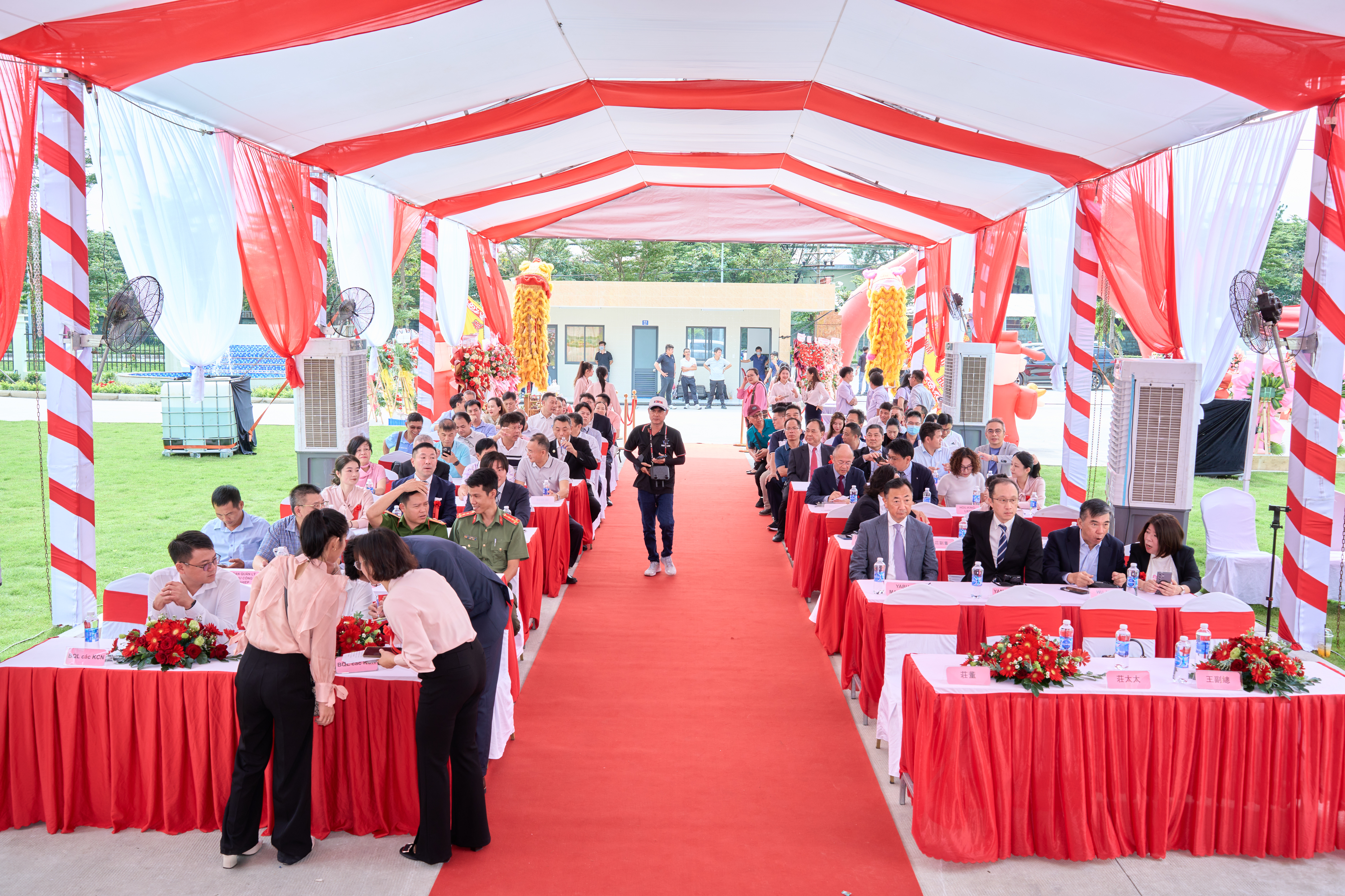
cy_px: 448
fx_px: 1158
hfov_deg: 60.3
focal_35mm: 31
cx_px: 672
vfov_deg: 42.3
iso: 250
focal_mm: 31
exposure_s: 1/125
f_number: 7.1
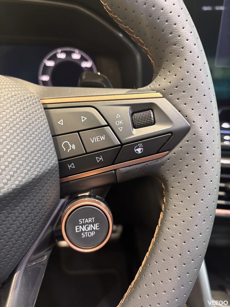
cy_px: 154
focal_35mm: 26
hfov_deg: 53.1
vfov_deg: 67.3
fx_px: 230
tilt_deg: -24.2
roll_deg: -3.1
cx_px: 115
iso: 500
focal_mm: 5.96
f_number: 1.6
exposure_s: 1/40
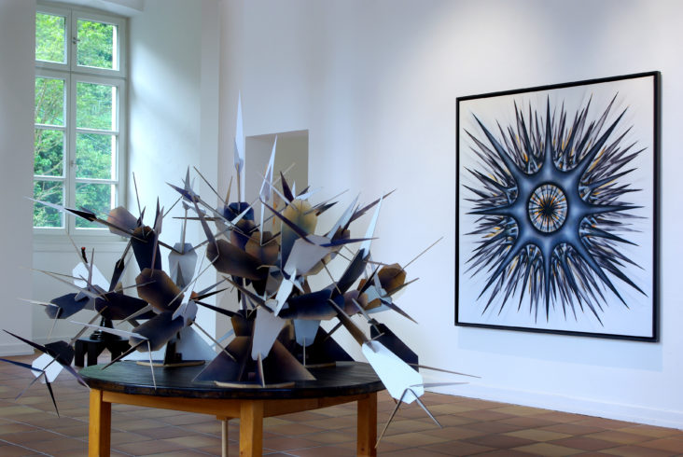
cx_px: 342
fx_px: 1083
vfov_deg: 23.8
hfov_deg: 35.0
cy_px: 228
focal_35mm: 57
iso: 100
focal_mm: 37.5
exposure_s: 1/8
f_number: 8
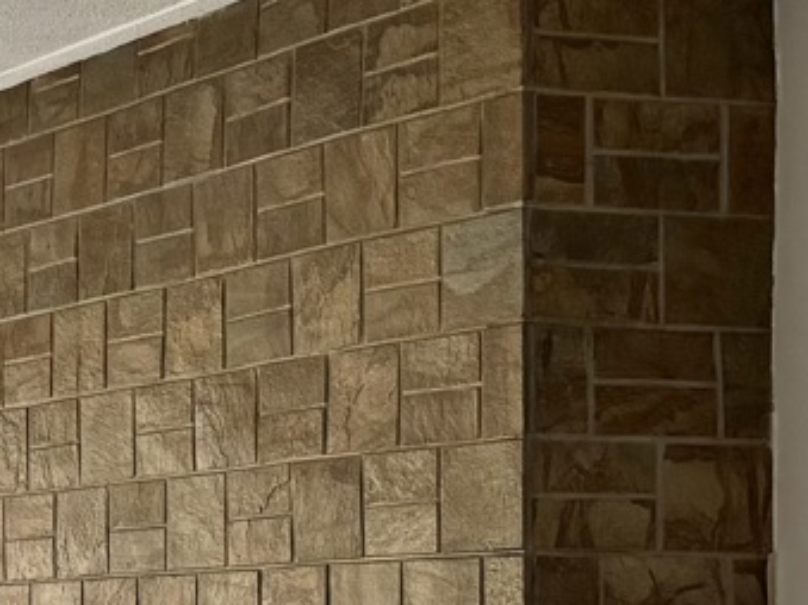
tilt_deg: +1.1
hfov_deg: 13.3
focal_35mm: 136
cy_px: 591
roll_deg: -0.1
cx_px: -555
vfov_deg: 10.8
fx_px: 3173
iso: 80
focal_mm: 6.76
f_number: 1.78
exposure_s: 1/450
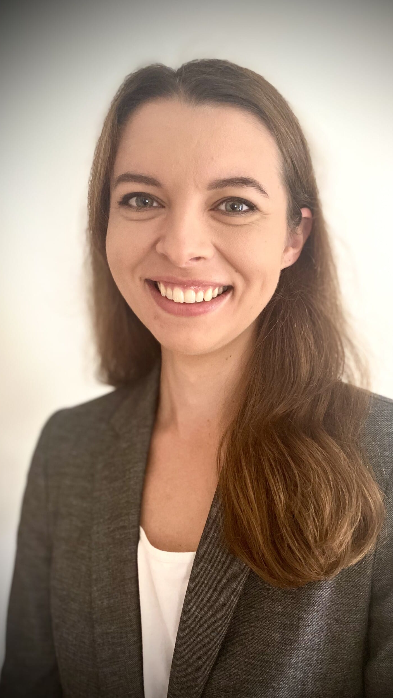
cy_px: 354
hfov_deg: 39.9
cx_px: 247
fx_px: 537
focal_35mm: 29
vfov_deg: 66.1
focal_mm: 4.25
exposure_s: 1/40
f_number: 1.8
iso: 400
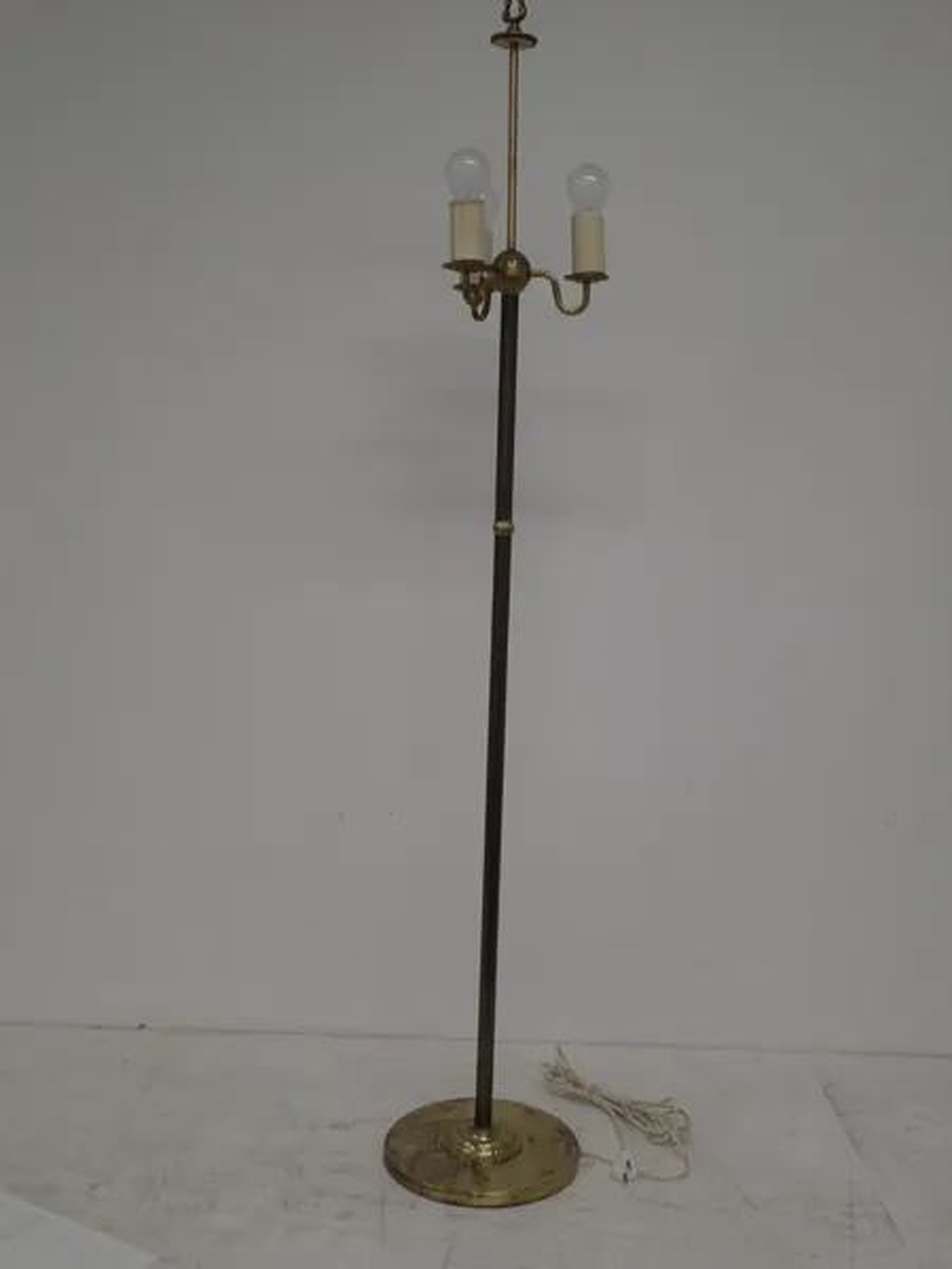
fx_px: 1283
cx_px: 476
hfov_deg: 40.7
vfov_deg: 52.6
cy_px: 634
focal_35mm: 35
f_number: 2.6
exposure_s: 1/80
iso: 100
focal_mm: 6.42
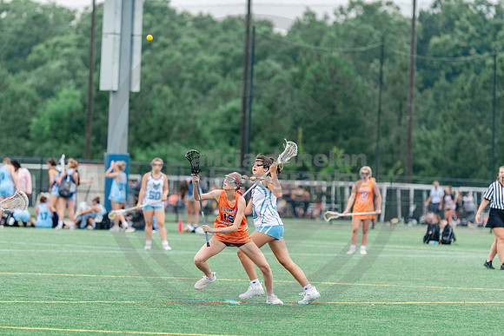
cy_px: 194
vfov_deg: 4.8
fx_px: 4009
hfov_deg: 7.2
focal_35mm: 286
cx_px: 243
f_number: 3
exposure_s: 1/640
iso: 250
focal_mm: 200
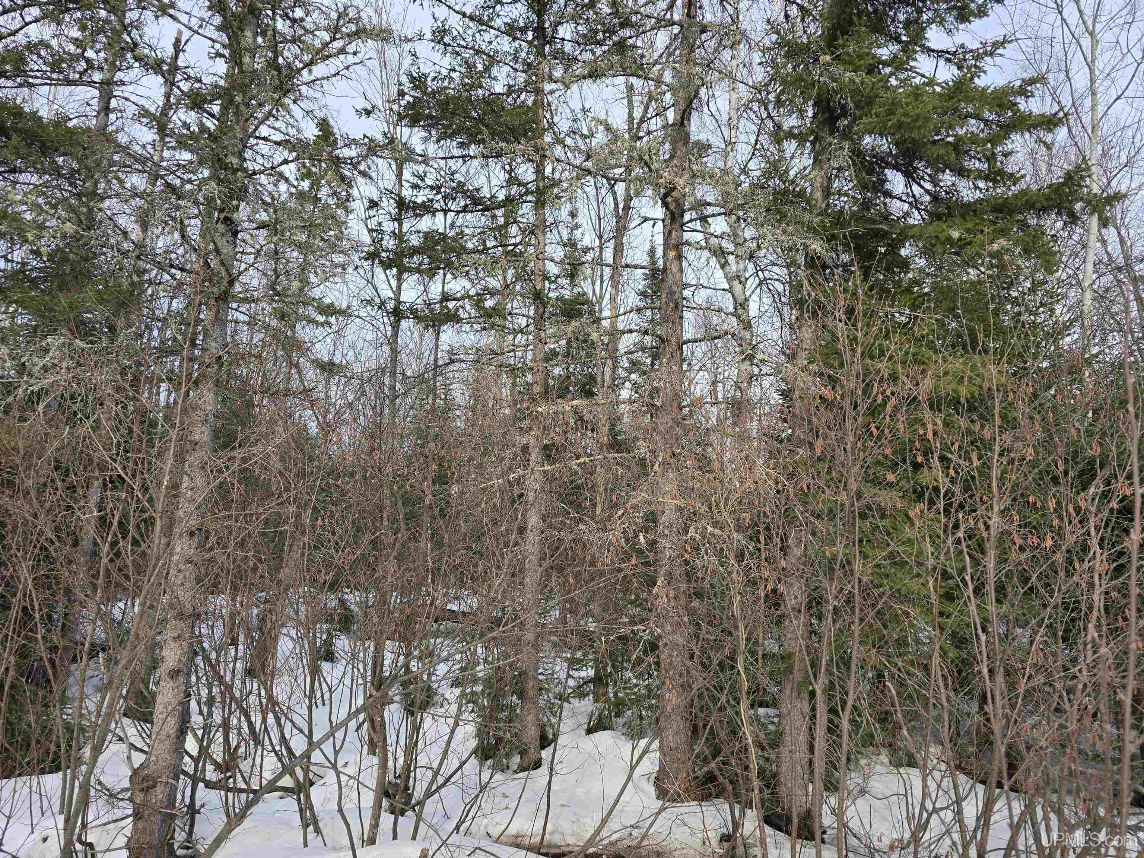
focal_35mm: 23
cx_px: 572
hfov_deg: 73.9
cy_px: 429
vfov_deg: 58.9
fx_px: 760
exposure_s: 1/278
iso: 12
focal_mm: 6.3
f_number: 1.7
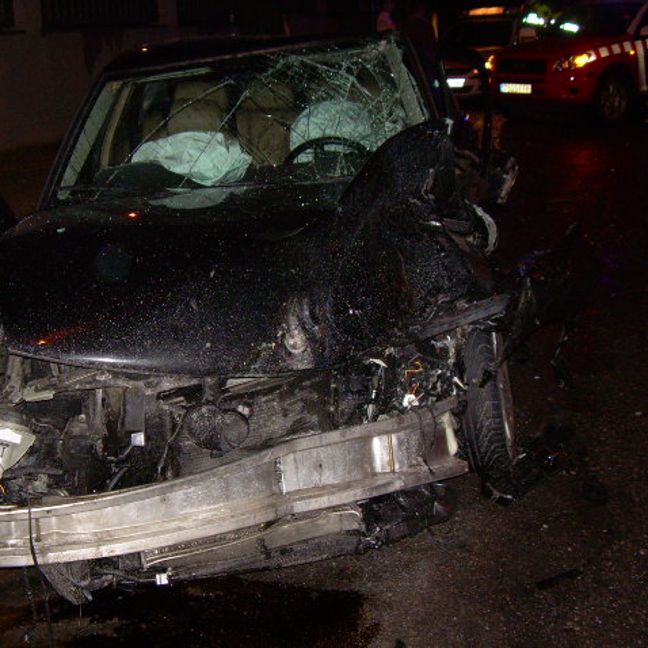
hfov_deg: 37.4
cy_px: 324
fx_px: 953
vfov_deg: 37.6
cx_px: 251
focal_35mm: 45
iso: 200
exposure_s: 1/60
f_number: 2.8
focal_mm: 6.3
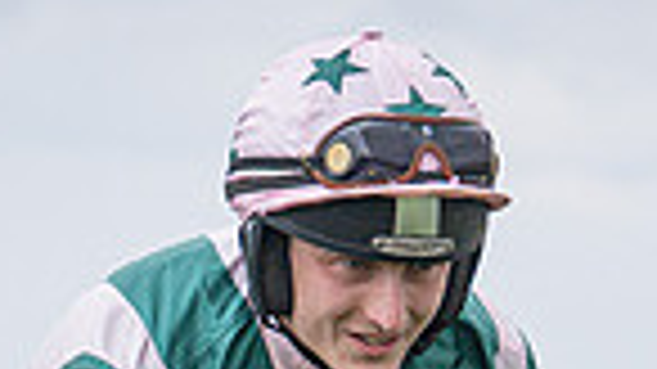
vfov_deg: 1.7
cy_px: 1256
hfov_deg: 3.1
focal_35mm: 695
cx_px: 928
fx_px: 12103
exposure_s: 1/1250
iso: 200
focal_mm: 70
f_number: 4
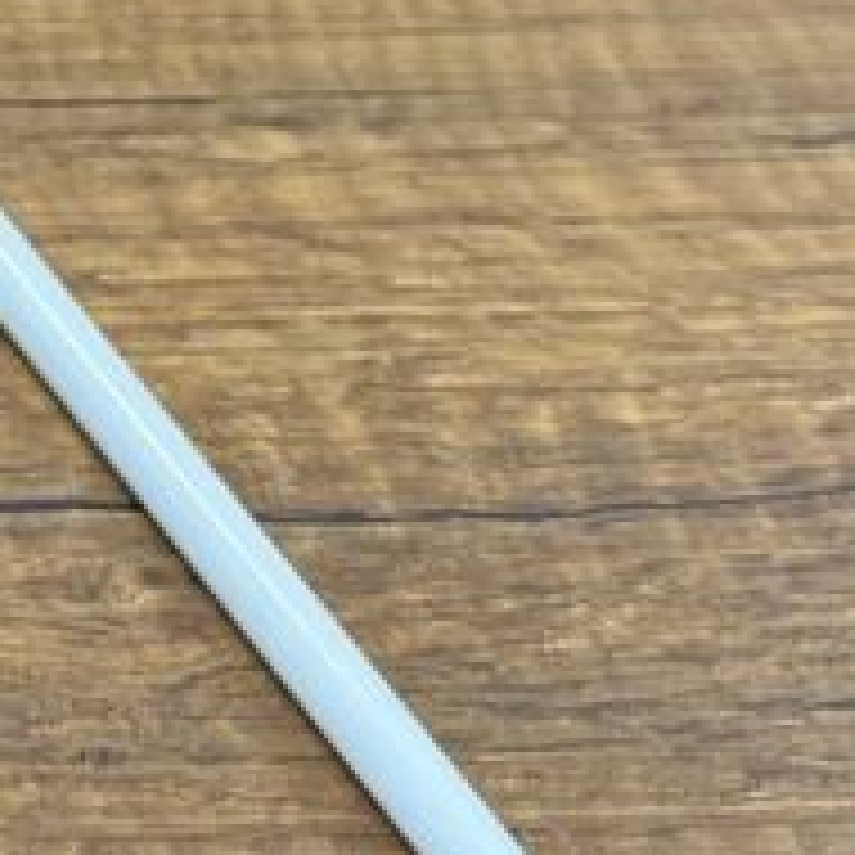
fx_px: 3745
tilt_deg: -32.8
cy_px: -621
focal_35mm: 134
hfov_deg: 12.0
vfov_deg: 12.1
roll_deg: +0.4
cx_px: -684
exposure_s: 1/50
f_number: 1.78
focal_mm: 6.76
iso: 200
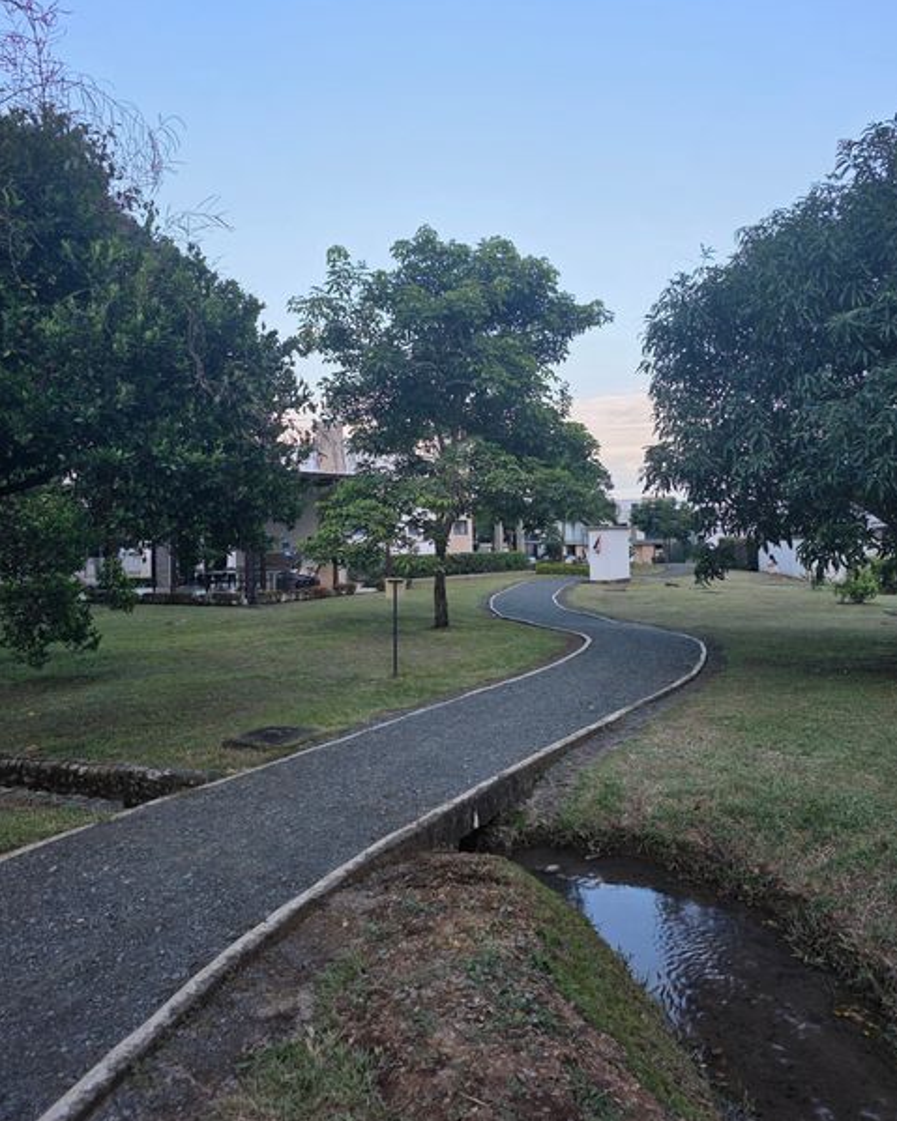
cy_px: 525
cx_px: 464
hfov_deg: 56.8
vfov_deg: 68.0
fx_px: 830
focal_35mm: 25
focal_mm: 6.3
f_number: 1.7
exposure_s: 1/359
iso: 32
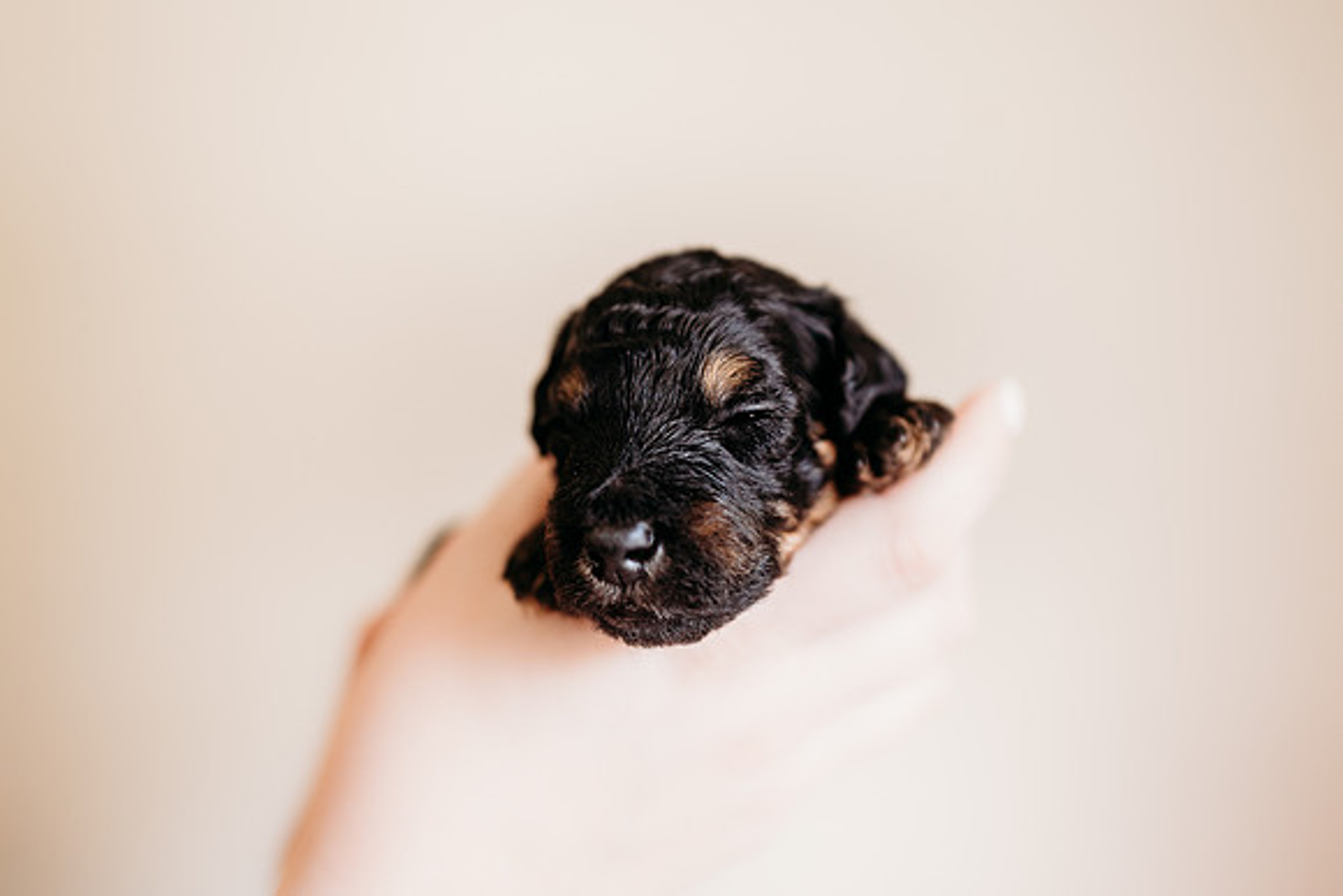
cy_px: 448
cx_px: 672
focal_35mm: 24
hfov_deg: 73.7
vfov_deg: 53.2
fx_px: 896
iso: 200
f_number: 2.2
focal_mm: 24
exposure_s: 1/125
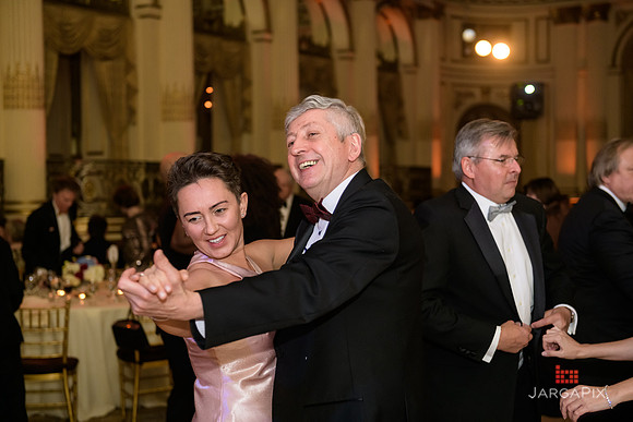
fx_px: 985
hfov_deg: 35.6
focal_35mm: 56
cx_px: 316
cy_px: 211
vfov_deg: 24.2
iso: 1600
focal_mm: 56
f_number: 3.2
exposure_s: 1/100
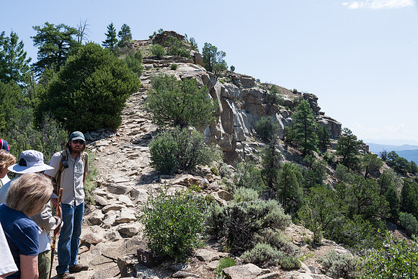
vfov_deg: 36.9
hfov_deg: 53.1
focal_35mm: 36
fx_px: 418
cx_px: 209
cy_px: 140
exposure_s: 1/500
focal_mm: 36
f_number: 11
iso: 800
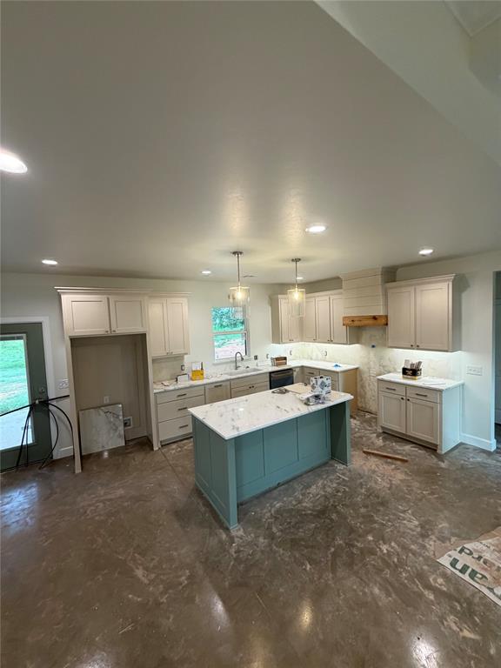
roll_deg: +2.5
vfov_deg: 102.1
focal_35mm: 14
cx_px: 250
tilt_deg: -4.1
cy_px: 334
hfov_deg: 85.7
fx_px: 270
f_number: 2.2
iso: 200
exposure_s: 1/120
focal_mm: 2.22
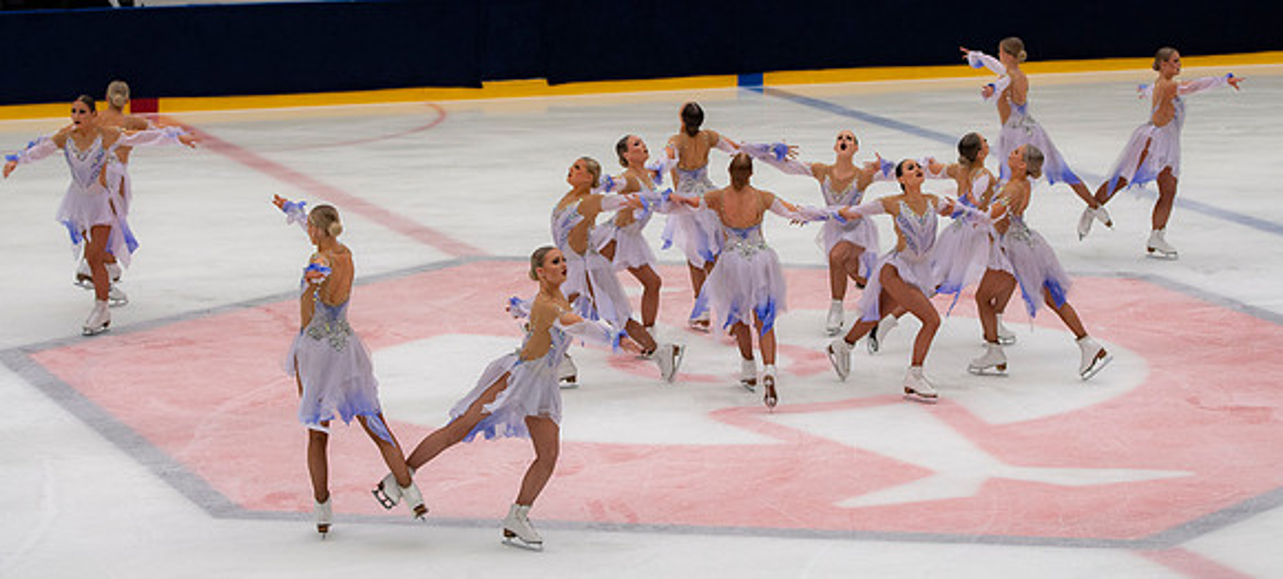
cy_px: 212
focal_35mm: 115
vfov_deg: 8.9
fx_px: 3741
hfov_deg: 19.5
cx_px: 642
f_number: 3.5
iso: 560
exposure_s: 1/400
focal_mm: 70
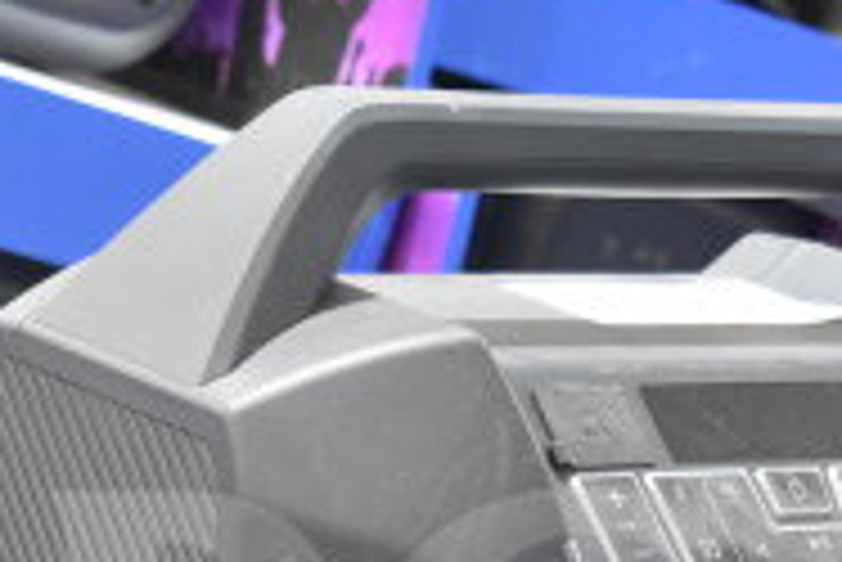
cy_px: 847
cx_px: 450
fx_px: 4354
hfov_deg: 11.0
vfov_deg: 7.3
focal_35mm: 186
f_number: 4.8
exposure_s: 1/60
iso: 2200
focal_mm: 38
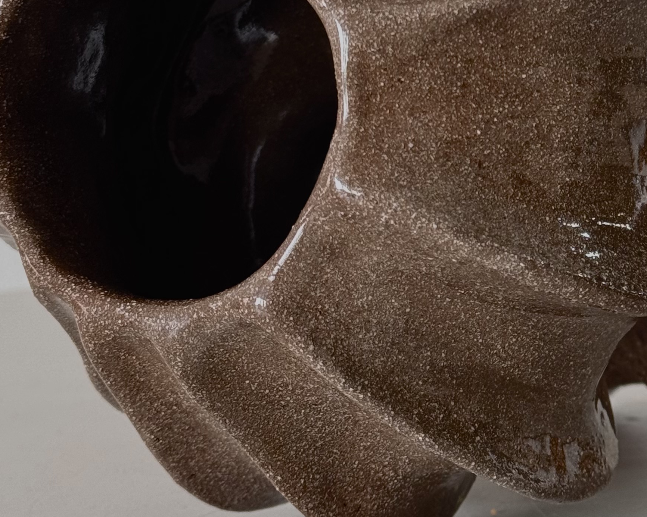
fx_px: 2087
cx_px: 498
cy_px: 44
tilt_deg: -0.7
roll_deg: -0.5
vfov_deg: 14.0
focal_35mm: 109
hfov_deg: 17.5
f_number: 1.78
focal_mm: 6.76
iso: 200
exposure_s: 1/60
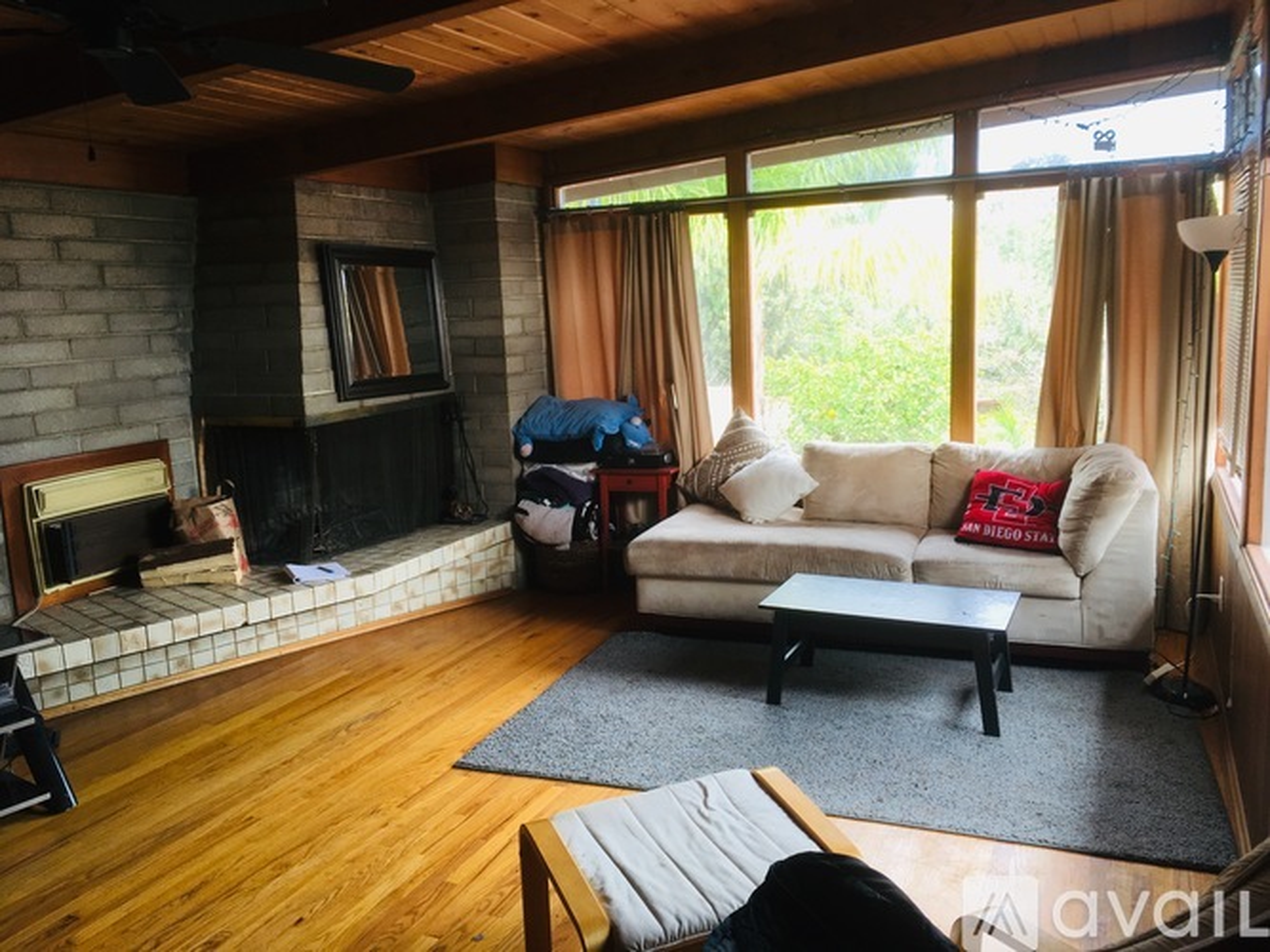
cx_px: 635
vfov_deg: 48.2
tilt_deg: -10.0
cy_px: 476
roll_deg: +2.2
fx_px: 1064
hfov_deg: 61.7
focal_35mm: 29
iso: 32
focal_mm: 4.15
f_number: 2.2
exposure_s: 1/40
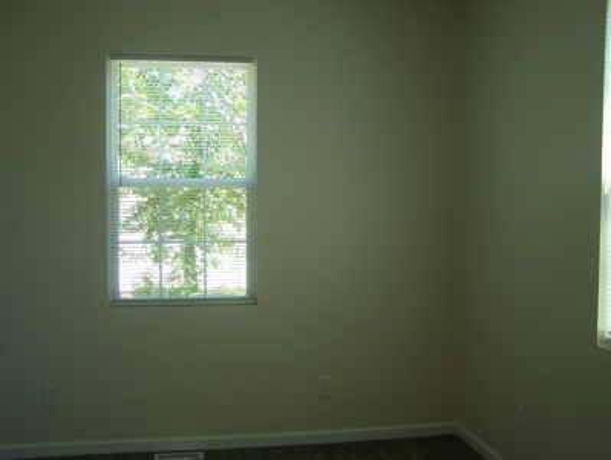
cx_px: 306
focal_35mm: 38
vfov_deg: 37.8
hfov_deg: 48.9
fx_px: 671
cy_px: 230
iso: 80
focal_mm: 6.3
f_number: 2.8
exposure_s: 1/50
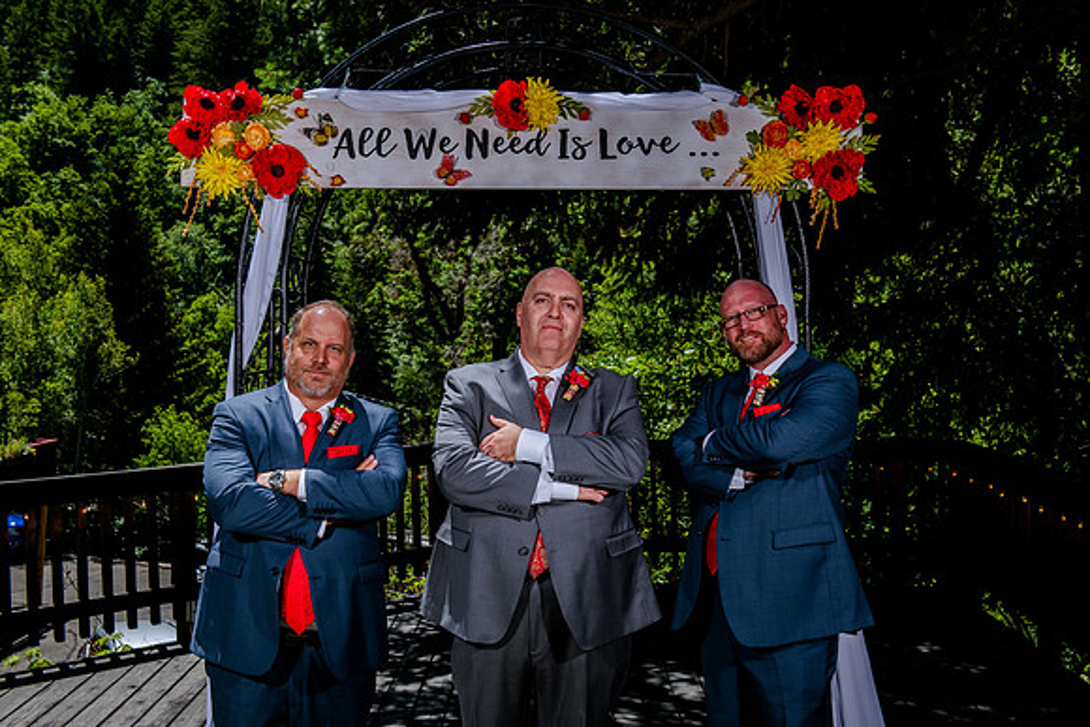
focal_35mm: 48
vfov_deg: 28.1
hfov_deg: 41.1
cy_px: 364
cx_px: 545
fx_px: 1454
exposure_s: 1/400
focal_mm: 48
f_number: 8
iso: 160
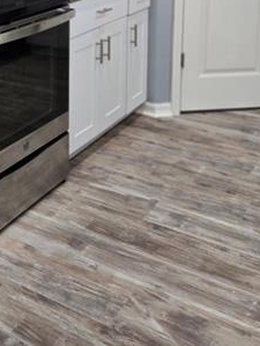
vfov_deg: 30.0
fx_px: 590
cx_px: -43
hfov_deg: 23.0
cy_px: -13
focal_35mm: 59
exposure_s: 1/120
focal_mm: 5.4
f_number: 1.8
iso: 200
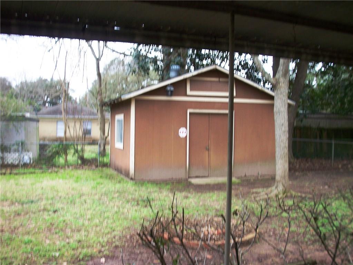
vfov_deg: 37.7
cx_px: 176
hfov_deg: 49.0
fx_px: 388
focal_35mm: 38
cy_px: 132
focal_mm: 6.3
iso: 80
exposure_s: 1/60
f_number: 3.9
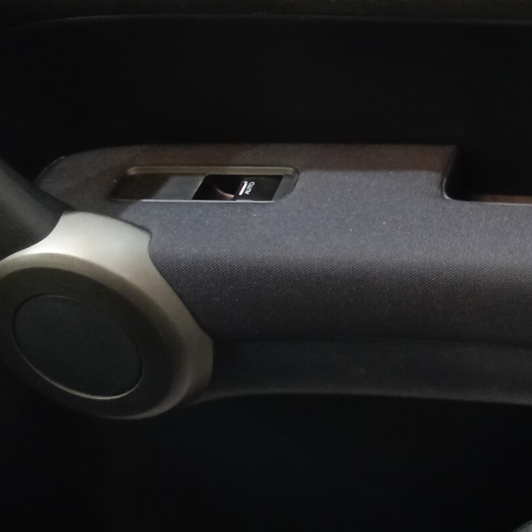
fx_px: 1321
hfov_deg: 22.4
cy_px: 200
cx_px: 432
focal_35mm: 76
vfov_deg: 22.7
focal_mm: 3.98
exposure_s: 1/14.3
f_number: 16
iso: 1600
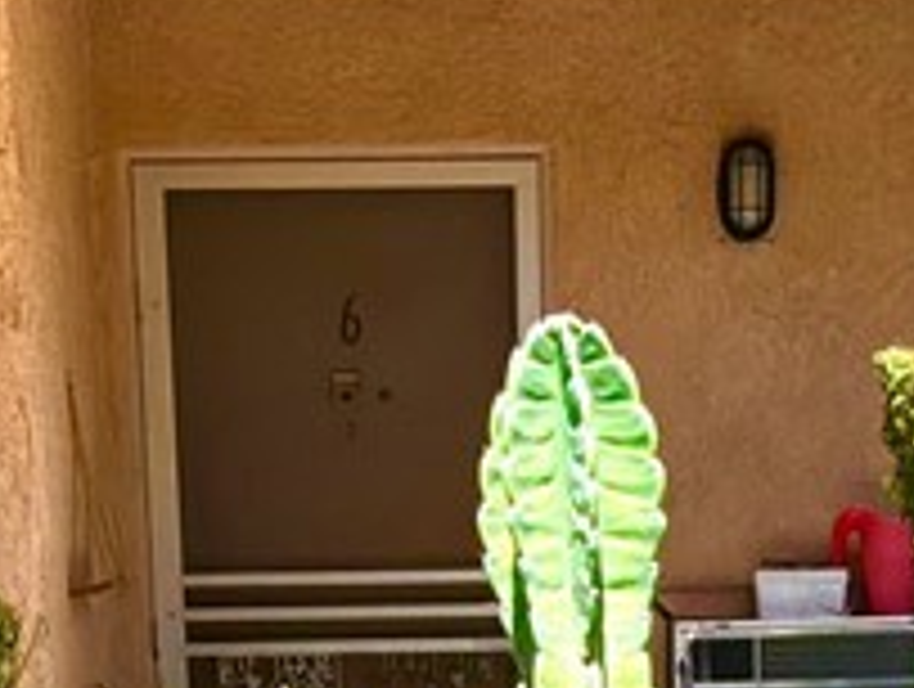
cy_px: 1691
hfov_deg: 14.0
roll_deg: +0.6
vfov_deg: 9.3
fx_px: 3730
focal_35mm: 141
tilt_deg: -15.4
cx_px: 599
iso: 25
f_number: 1.8
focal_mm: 3
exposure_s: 1/1195
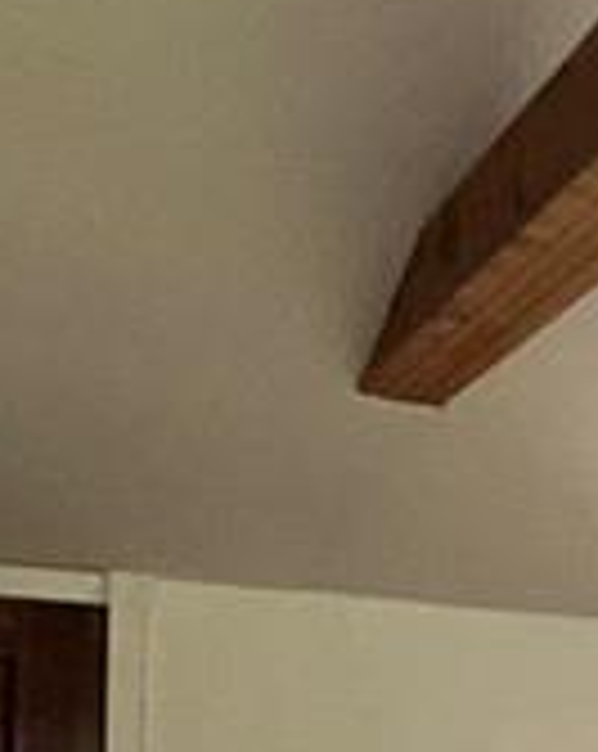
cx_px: 1533
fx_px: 1863
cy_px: 869
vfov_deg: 21.4
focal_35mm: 84
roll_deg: -1.8
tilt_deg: -1.1
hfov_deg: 12.8
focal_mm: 2.22
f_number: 2.2
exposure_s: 1/120
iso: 80
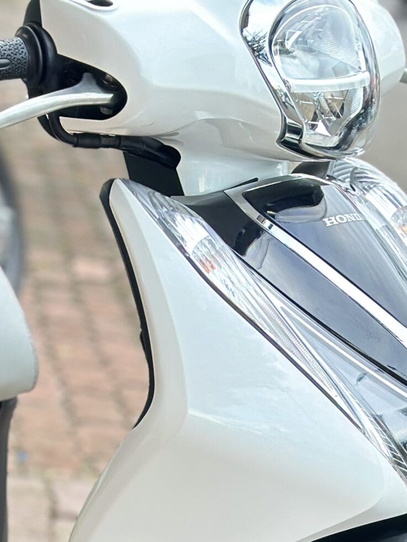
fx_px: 1960
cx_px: 296
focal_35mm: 125
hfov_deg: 11.8
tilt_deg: -19.3
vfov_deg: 15.4
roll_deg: -6.8
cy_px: 591
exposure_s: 1/60
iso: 125
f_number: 1.78
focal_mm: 6.86
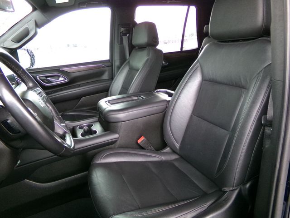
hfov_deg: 71.6
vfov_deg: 56.8
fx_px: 201
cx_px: 145
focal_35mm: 24
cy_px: 109
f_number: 3.7
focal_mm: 4.3
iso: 609
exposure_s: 1/60
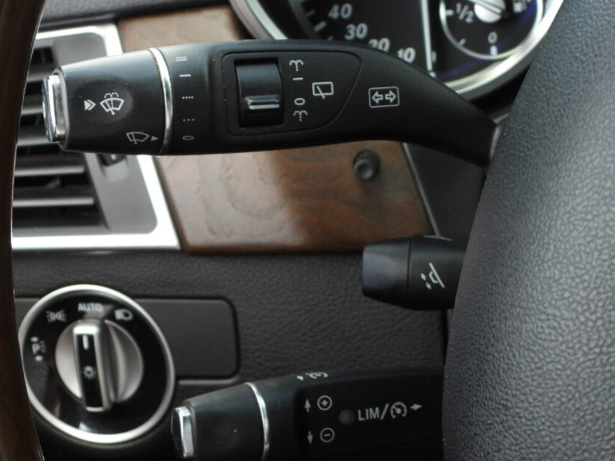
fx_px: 1208
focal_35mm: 68
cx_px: 258
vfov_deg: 21.6
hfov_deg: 28.5
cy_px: 265
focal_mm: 8.5
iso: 100
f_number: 3.2
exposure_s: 1/100
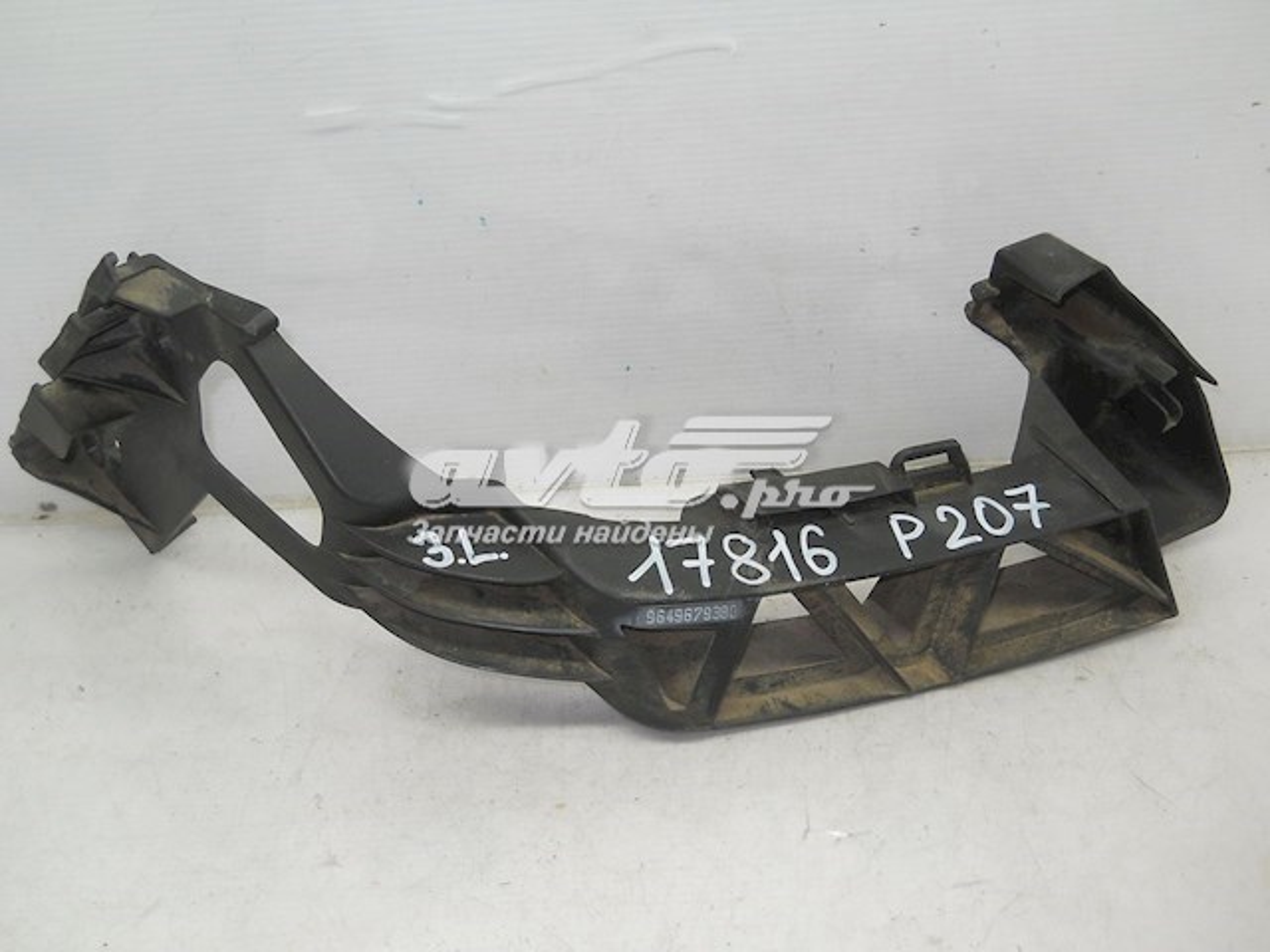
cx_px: 635
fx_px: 1504
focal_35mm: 41
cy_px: 476
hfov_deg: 45.8
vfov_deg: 35.1
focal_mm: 6.72
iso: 80
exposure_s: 1/30
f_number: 3.1
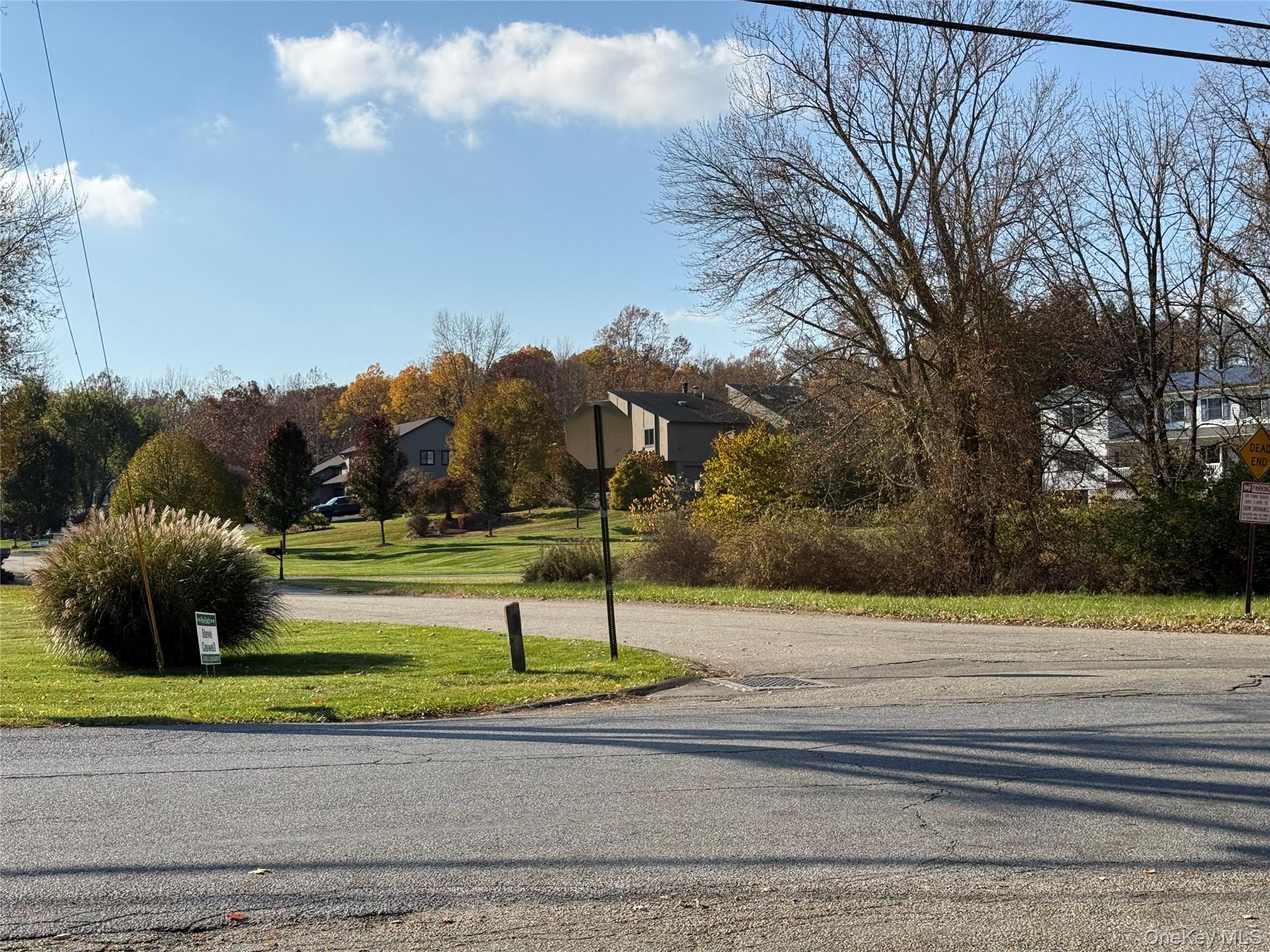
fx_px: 1761
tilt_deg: +1.7
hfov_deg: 39.7
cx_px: 635
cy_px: 476
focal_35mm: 48
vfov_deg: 30.3
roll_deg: +0.5
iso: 64
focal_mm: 6.76
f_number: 1.78
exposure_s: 1/5208
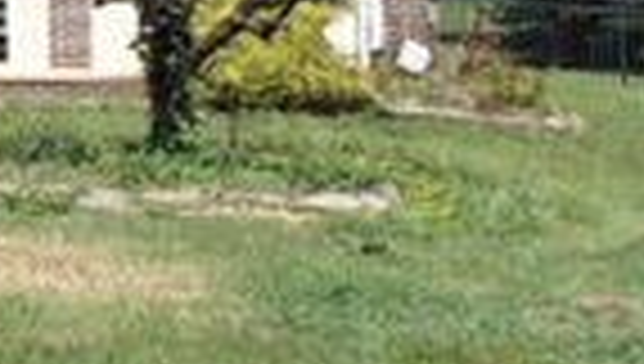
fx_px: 1625
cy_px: -88
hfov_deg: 19.0
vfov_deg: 12.5
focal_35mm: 95
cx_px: -387
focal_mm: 4.5
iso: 80
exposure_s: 1/250
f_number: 7.7
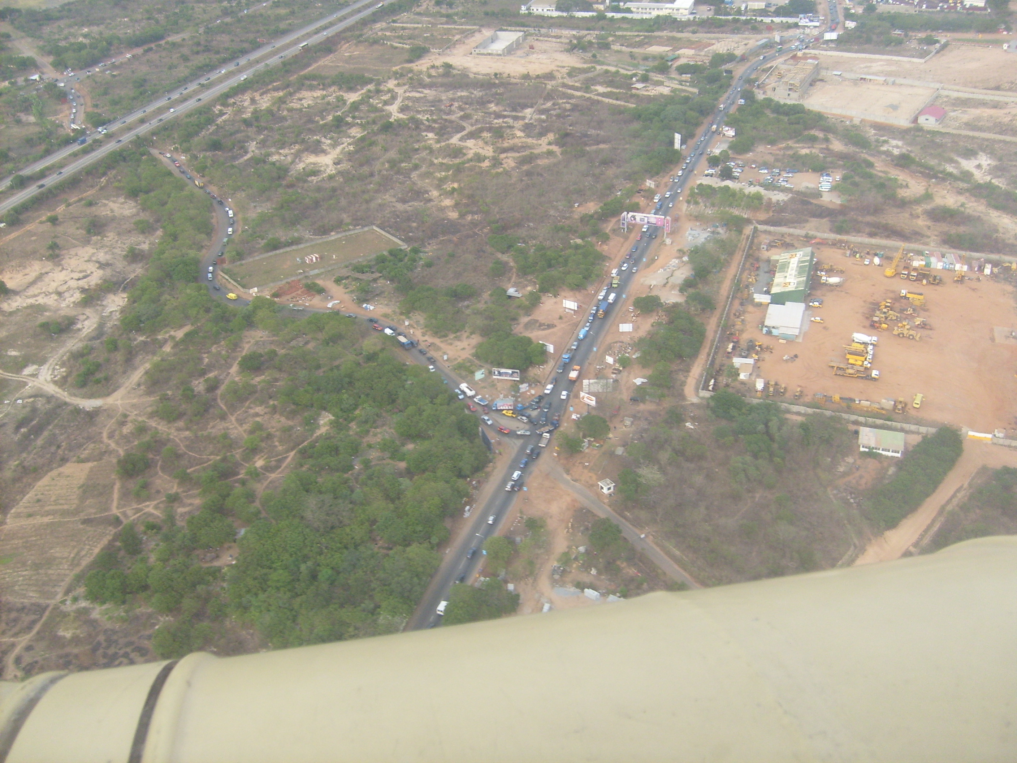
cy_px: 382
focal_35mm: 35
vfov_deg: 40.7
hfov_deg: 52.6
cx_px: 508
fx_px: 1028
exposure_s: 1/60
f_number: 7.1
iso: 80
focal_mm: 5.8
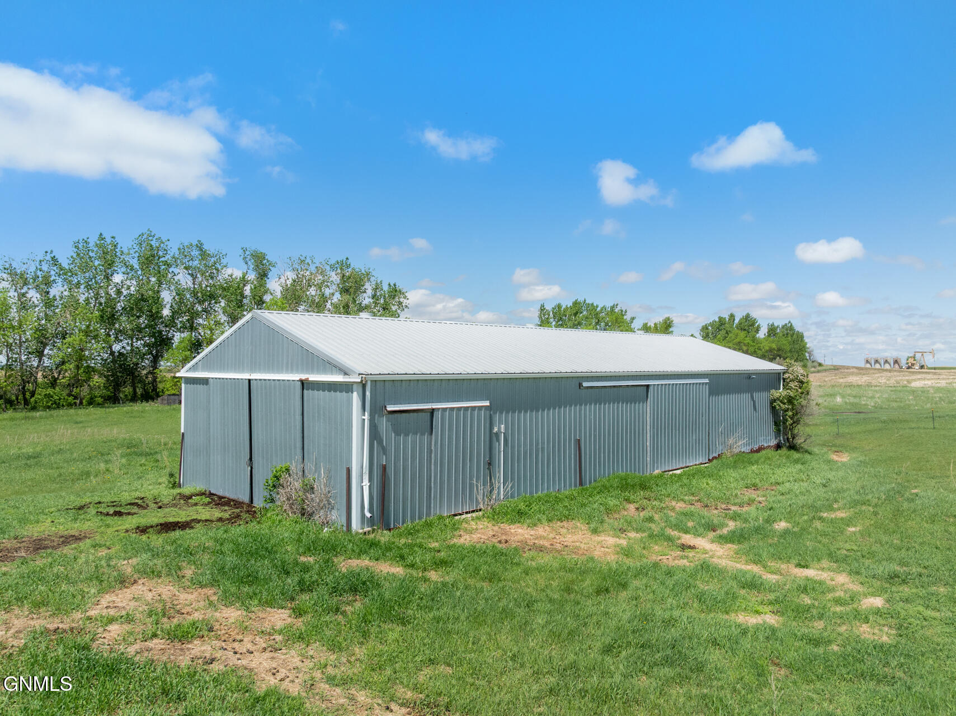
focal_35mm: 24
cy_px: 358
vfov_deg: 56.8
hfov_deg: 71.6
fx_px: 662
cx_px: 478
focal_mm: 12.29
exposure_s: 1/1000
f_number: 6.3
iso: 200
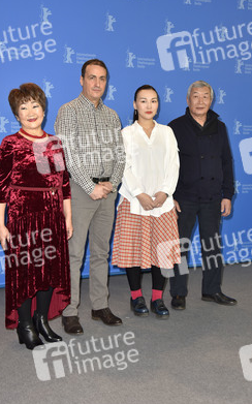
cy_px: 201
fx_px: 550
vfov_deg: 40.3
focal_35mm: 50
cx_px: 116
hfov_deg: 25.8
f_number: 6.3
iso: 640
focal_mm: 48
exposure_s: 1/160
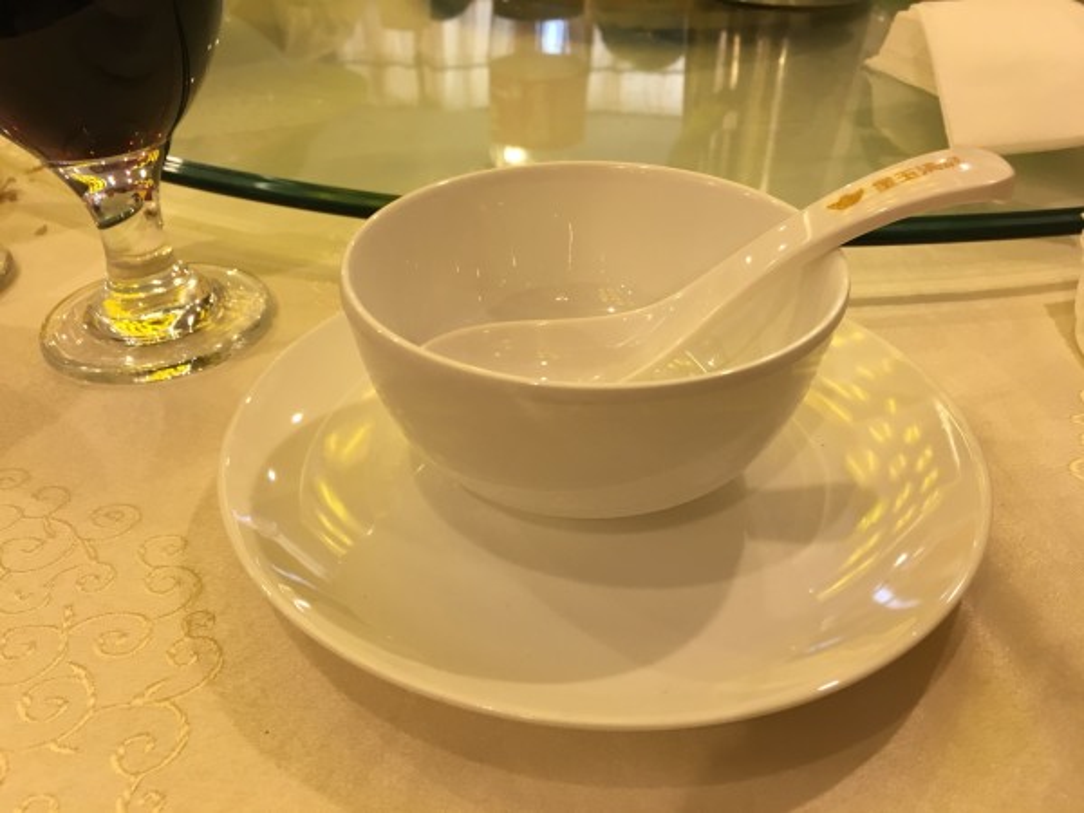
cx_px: 542
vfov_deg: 48.2
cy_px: 406
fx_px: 908
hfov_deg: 61.7
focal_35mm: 29
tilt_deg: -35.9
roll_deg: -0.6
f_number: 2.2
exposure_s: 1/33
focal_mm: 4.15
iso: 100
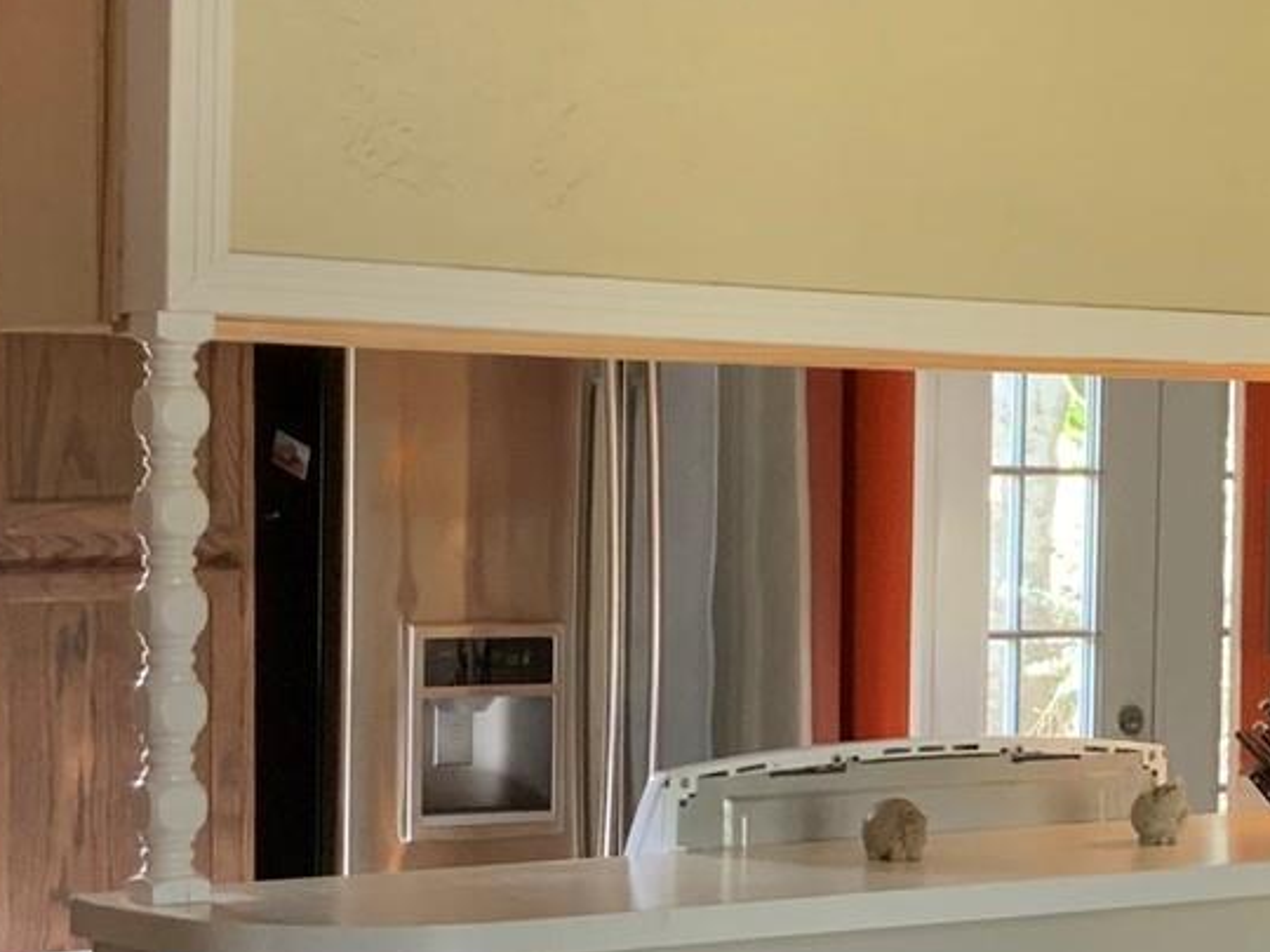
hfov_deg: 16.9
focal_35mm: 110
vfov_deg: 13.5
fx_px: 4036
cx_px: 1620
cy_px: 536
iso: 80
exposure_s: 1/60
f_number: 1.8
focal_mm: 3
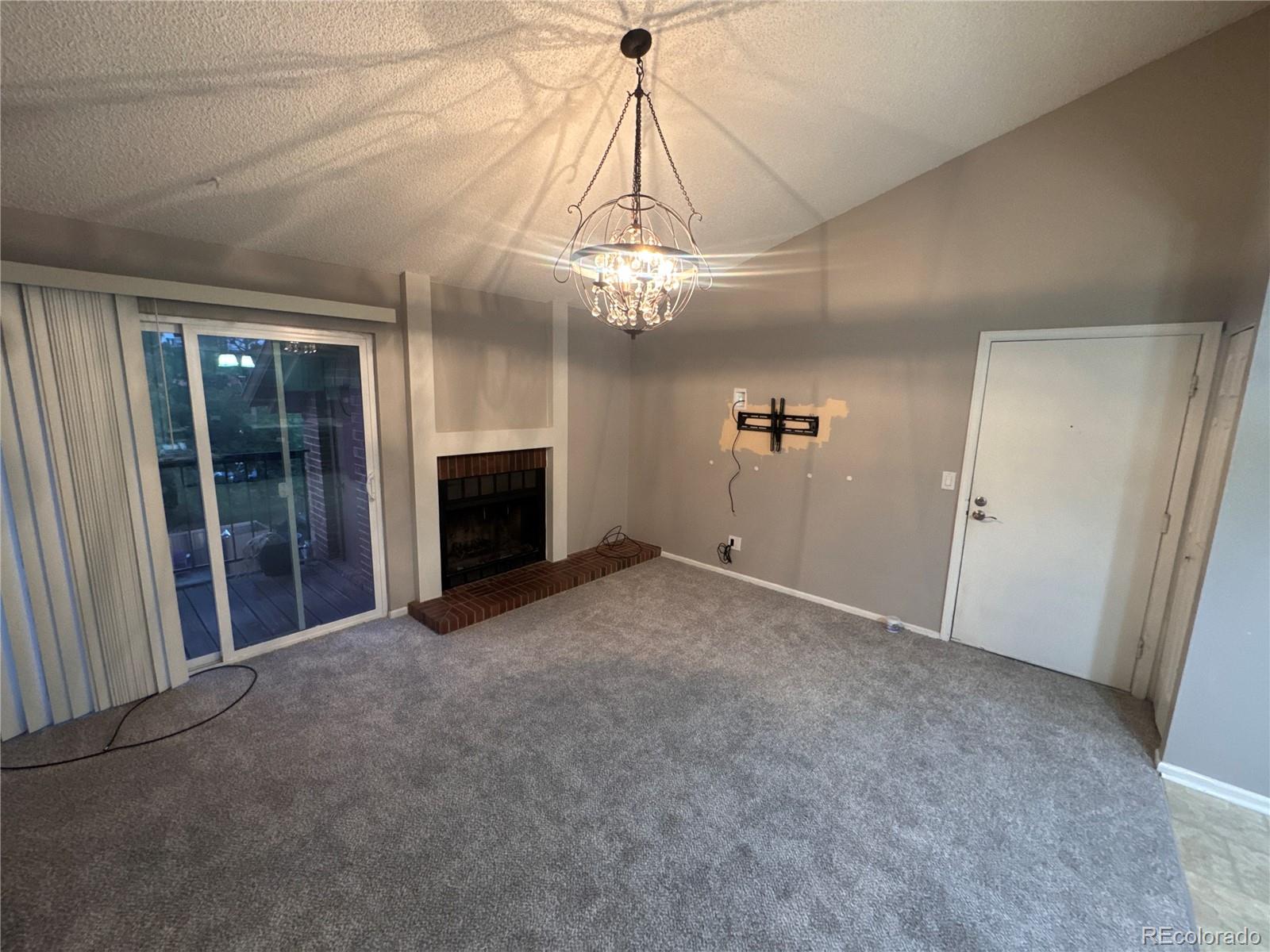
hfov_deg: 102.1
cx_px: 635
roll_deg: -1.5
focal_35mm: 14
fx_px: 514
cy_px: 476
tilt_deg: -10.0
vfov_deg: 85.7
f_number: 2.2
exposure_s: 1/60
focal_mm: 2.22
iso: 500
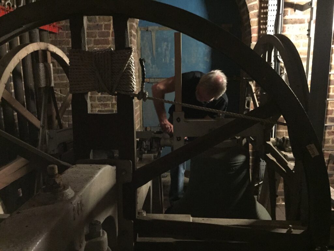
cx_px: 167
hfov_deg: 61.7
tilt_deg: -10.3
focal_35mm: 29
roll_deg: +0.3
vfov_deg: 48.2
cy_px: 126
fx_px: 280
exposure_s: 1/17
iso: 1000
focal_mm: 4.15
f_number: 2.2
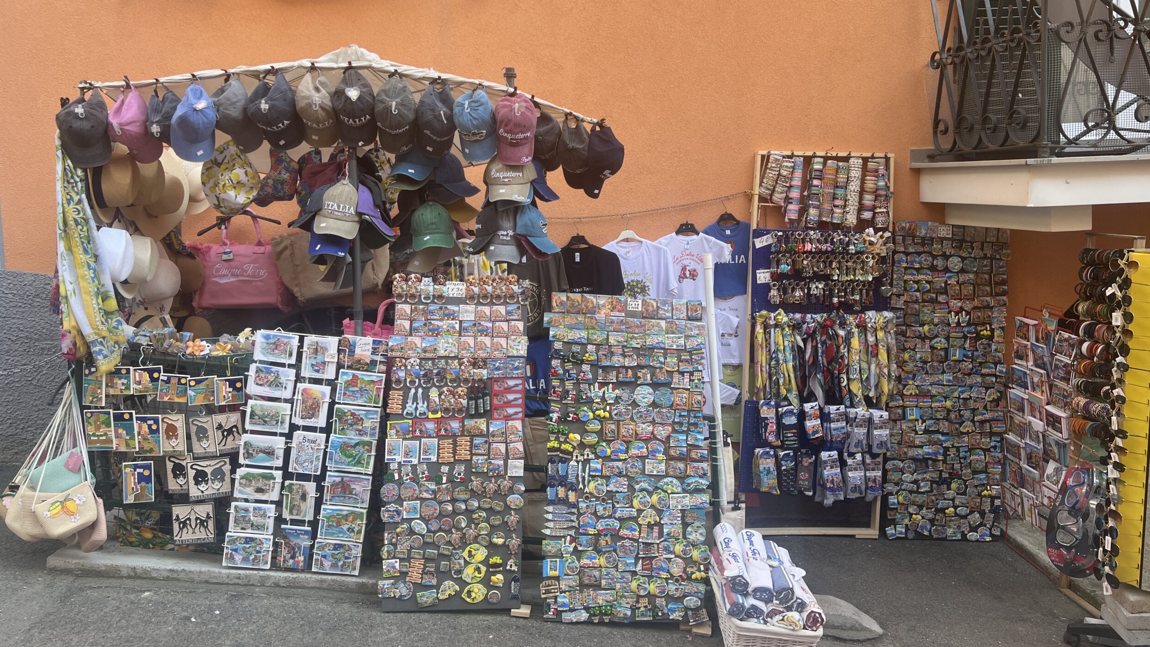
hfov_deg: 66.1
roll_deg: +3.4
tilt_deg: -4.1
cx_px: 587
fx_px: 884
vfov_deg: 40.0
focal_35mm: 29
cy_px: 263
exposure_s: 1/473
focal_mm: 5.7
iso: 50
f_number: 1.5
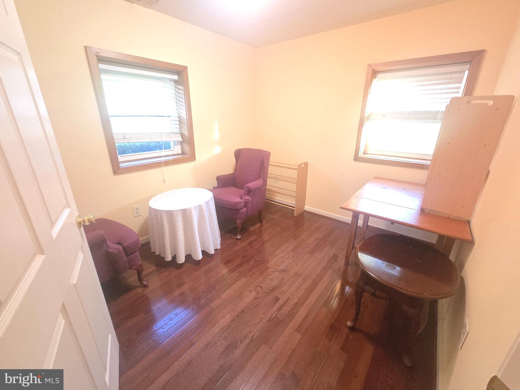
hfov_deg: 106.2
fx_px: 195
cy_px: 195
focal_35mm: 13
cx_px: 260
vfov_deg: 89.9
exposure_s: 1/60
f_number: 2.2
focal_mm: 2.2
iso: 1250
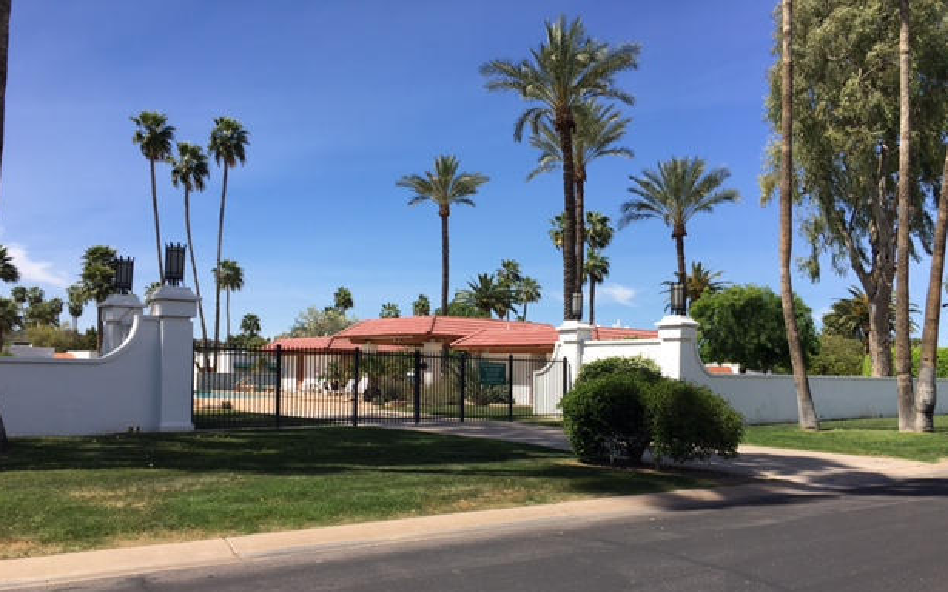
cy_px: 368
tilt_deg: +2.0
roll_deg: -3.2
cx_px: 489
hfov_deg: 59.7
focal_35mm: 32
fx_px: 827
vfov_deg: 39.2
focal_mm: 4.15
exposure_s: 1/1508
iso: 25
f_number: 2.2
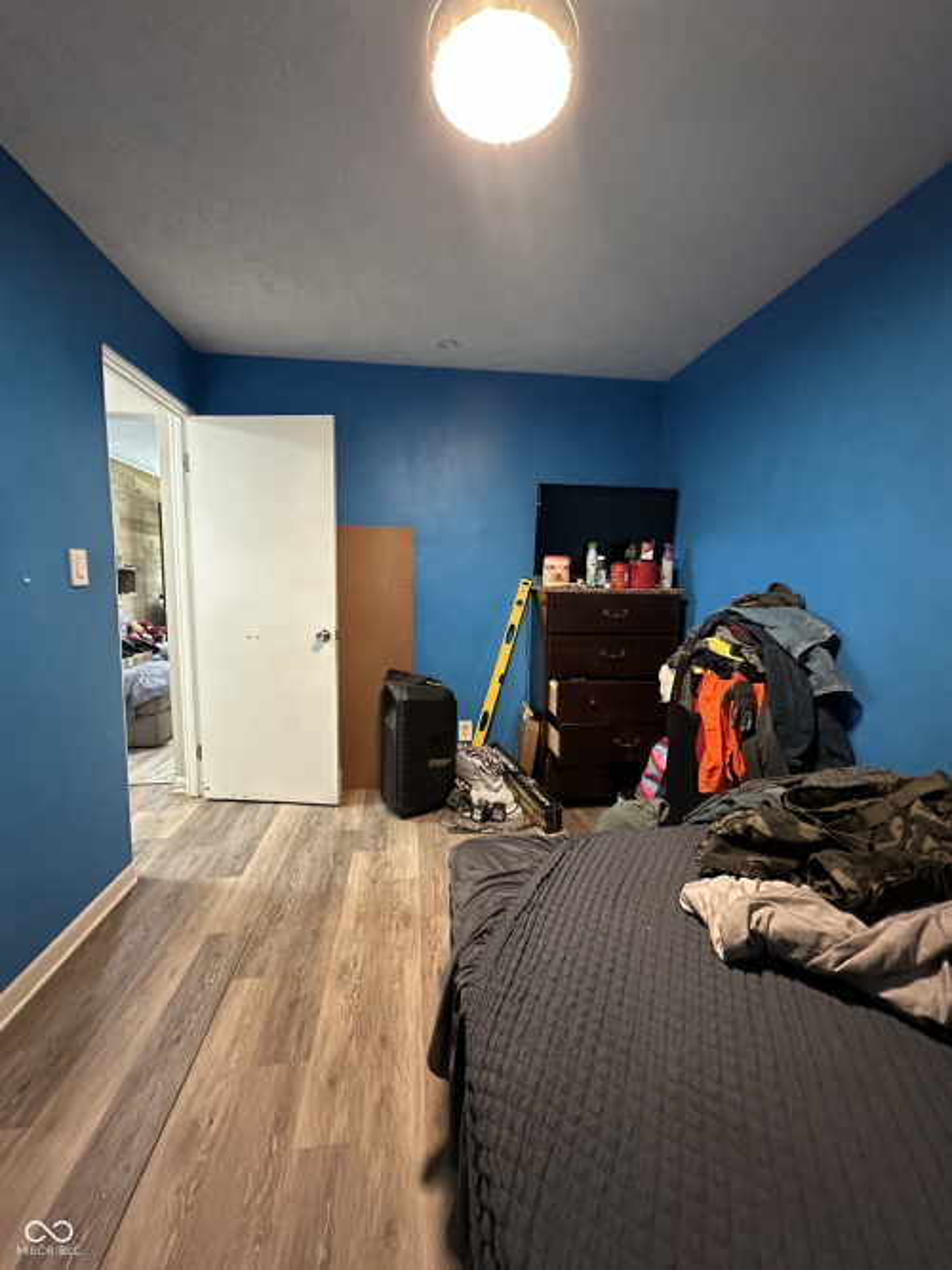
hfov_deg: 85.7
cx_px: 476
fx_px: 514
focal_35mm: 14
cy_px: 635
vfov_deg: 102.1
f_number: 2.2
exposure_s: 1/60
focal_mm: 2.22
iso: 1000
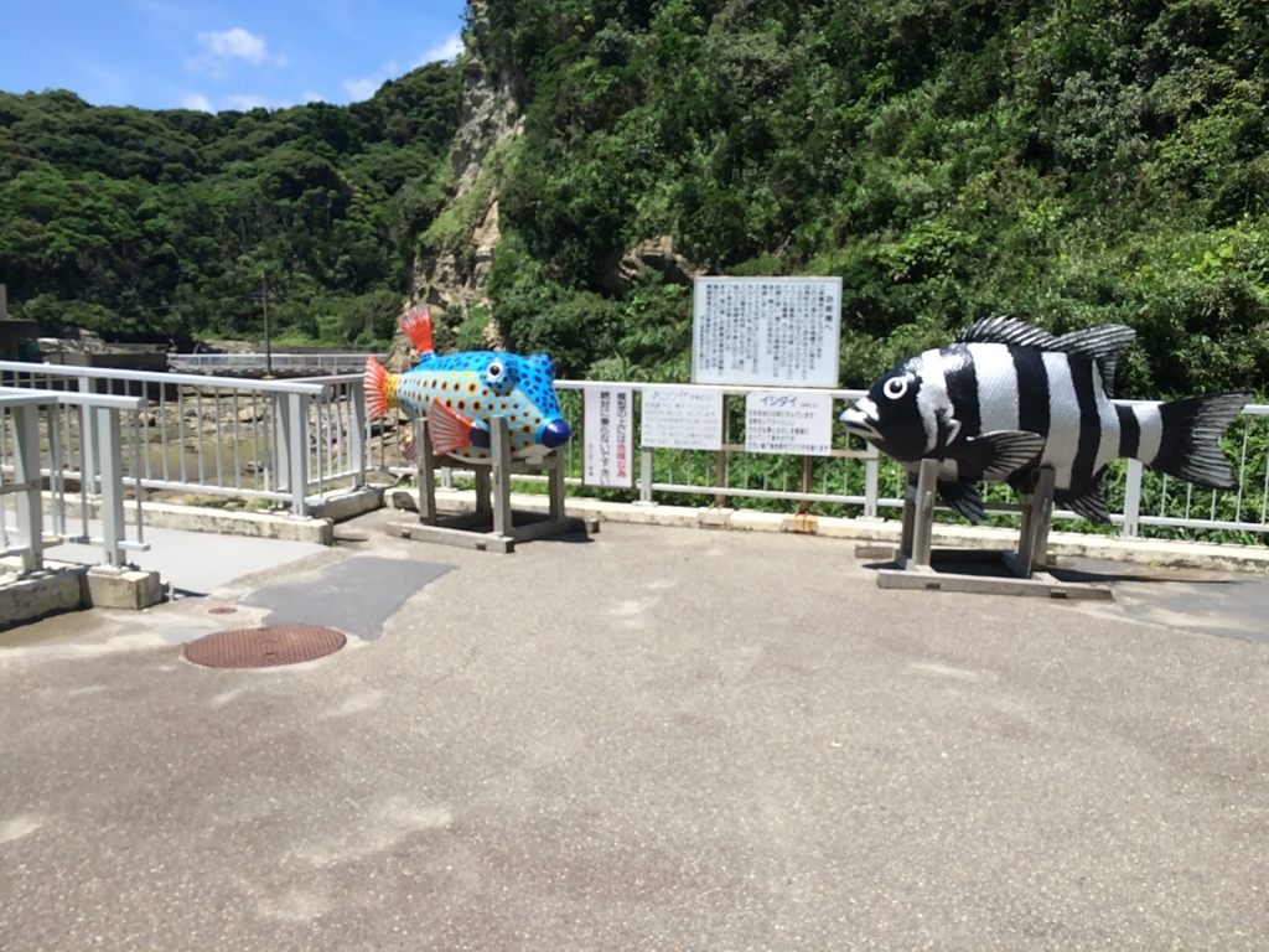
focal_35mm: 29
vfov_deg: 48.2
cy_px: 476
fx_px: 1063
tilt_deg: -9.1
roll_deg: -1.8
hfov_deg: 61.7
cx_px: 634
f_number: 2.2
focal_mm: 4.15
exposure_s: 1/1789
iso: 32
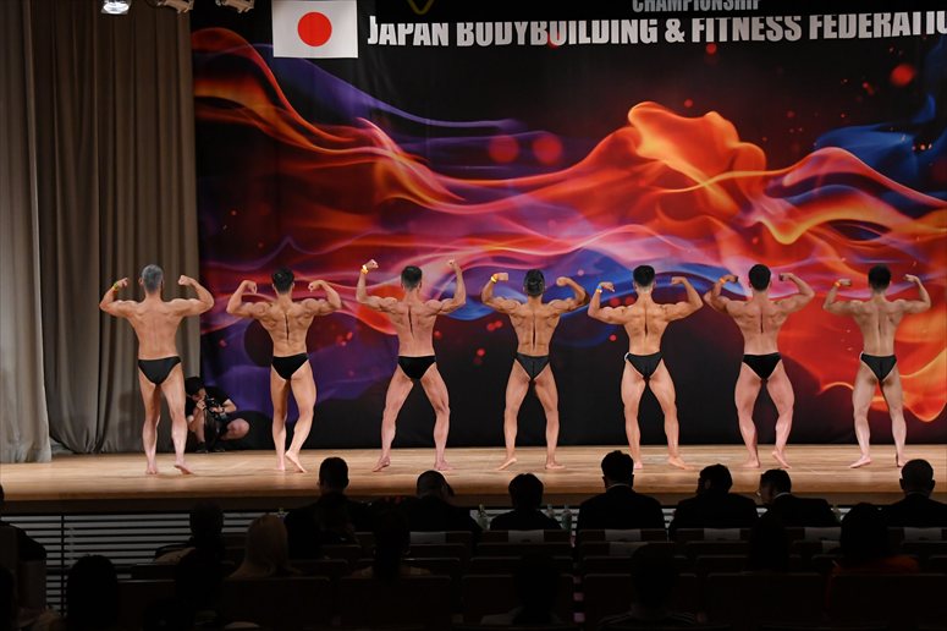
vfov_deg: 15.7
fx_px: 2287
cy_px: 316
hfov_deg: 23.4
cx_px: 474
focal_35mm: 87
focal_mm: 58
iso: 3200
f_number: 5.6
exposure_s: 1/400
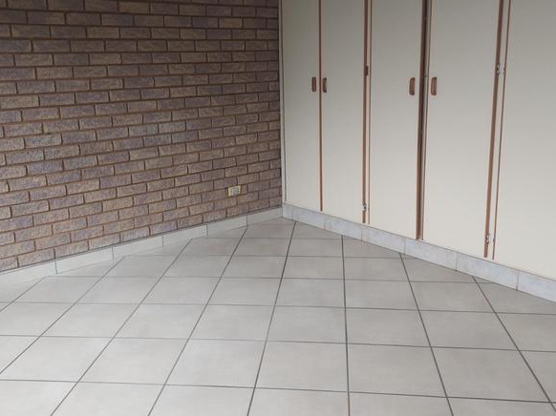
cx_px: 269
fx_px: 530
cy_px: 180
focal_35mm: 33
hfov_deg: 55.4
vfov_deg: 42.8
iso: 50
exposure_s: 1/50
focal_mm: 5.23
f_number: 1.8
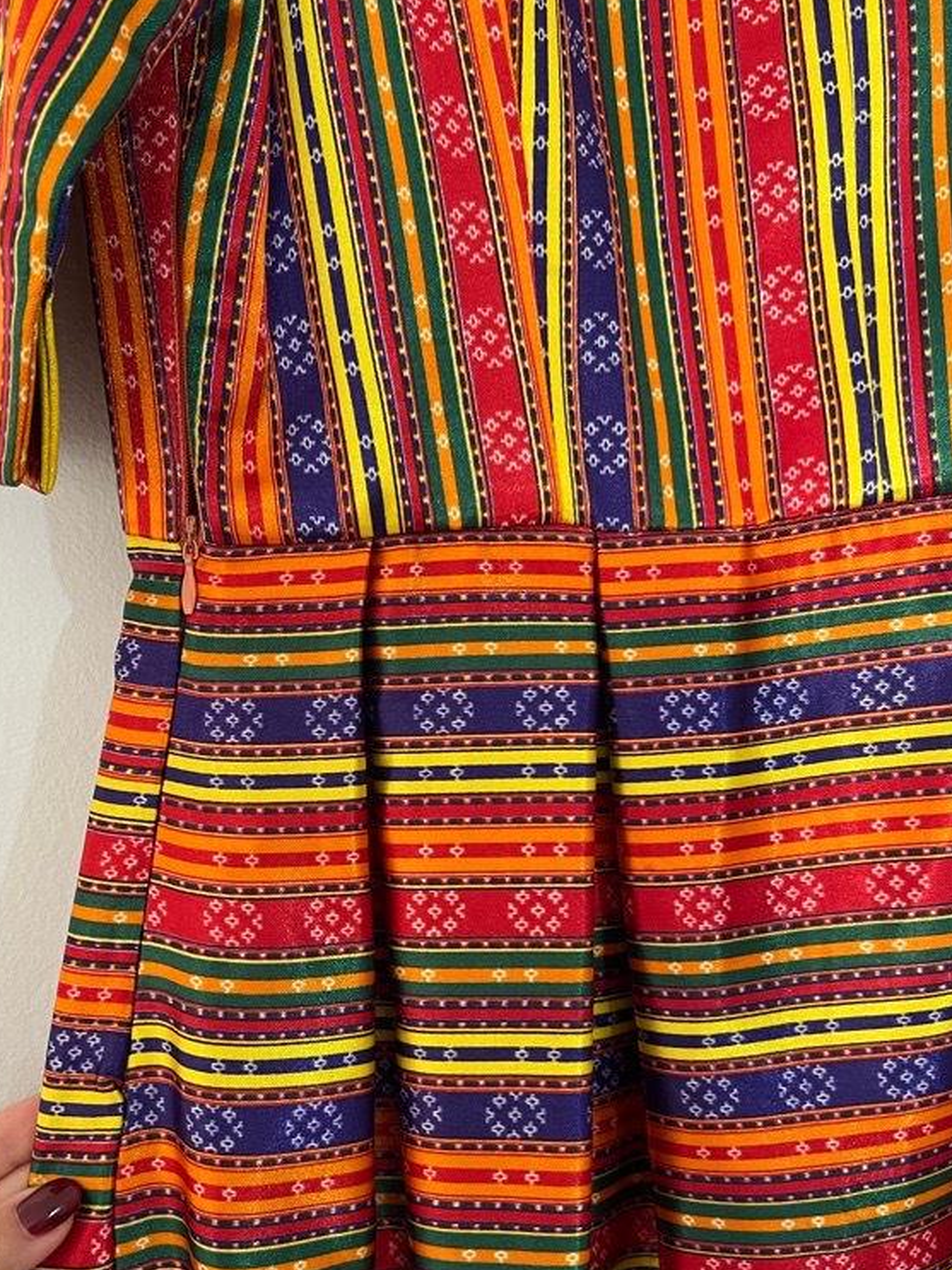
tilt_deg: -8.3
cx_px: 344
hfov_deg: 40.3
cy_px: 745
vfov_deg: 52.4
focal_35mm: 35
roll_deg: +4.1
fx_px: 1284
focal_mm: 5.1
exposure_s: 1/69
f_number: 1.6
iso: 125
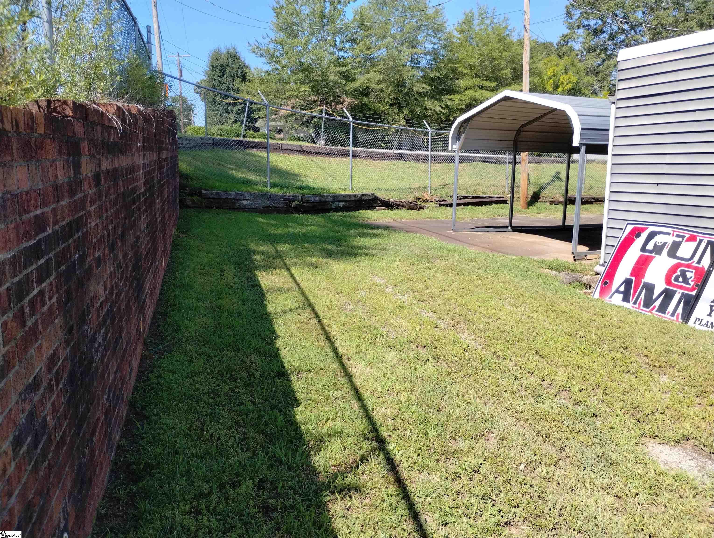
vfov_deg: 49.9
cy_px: 269
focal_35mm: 28
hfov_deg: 63.4
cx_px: 357
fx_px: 578
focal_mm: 4.27
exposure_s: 1/376
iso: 100
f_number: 1.8
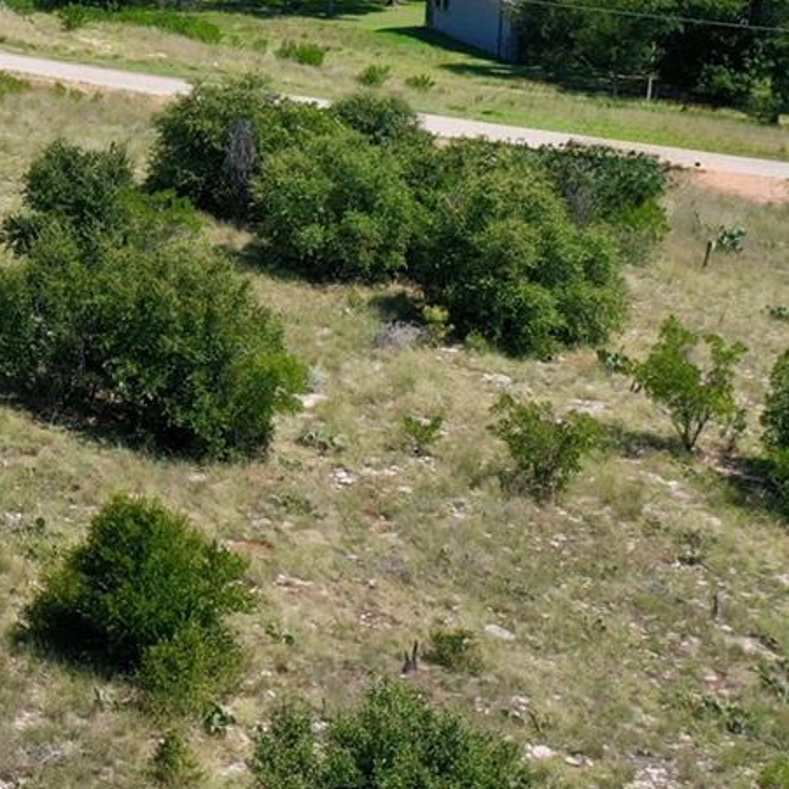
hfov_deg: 14.3
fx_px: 2785
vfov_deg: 15.7
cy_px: -66
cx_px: -609
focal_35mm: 108
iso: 100
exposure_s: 1/500
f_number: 6.3
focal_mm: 10.26
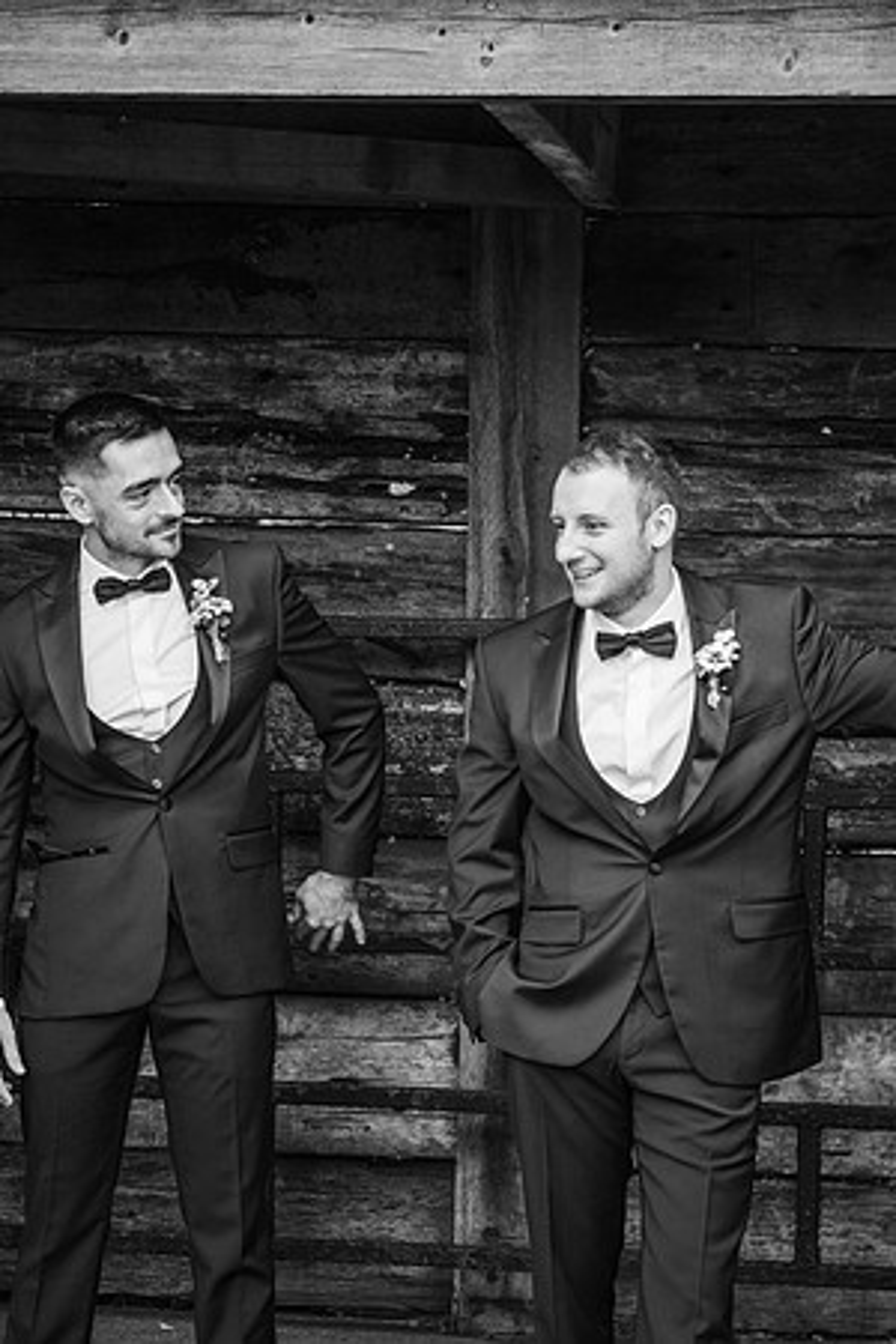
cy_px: 672
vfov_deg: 19.5
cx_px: 448
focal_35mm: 105
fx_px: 3920
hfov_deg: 13.0
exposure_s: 1/200
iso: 360
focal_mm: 70
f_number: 2.8
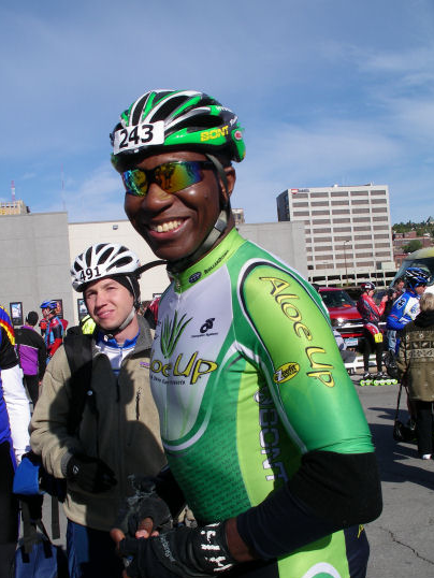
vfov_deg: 44.7
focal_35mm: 42
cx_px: 201
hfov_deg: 34.4
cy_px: 311
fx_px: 702
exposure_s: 1/320
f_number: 6.5
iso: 80
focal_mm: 7.8
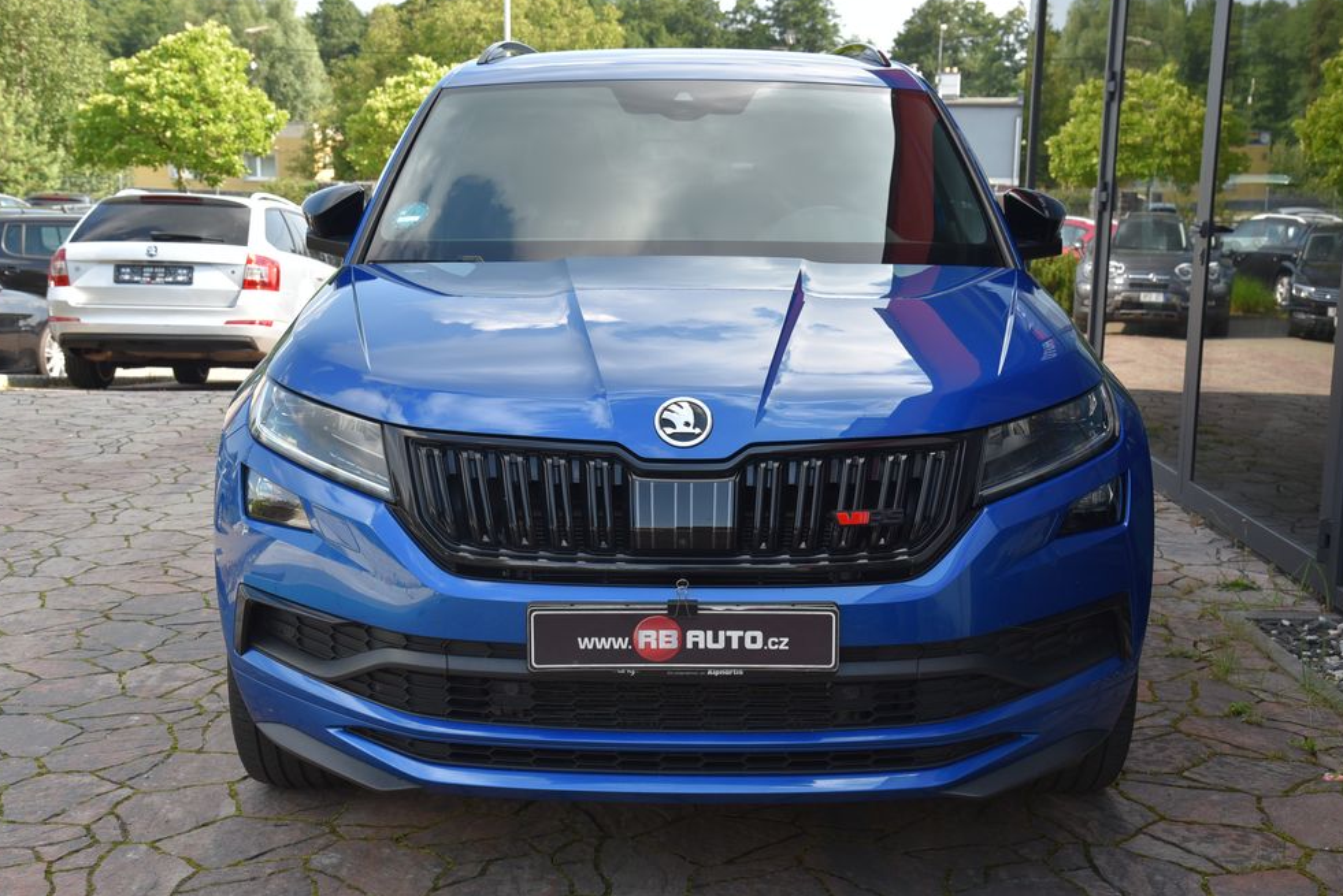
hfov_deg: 41.1
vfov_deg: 28.1
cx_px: 660
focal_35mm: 48
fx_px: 1791
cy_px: 447
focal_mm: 46
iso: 500
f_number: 8
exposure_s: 1/250
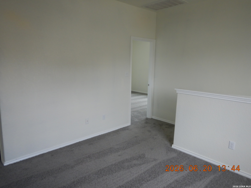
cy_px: 94
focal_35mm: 24
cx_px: 126
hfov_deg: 71.6
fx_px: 174
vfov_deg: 56.8
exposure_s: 1/80
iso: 125
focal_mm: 4.3
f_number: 2.8
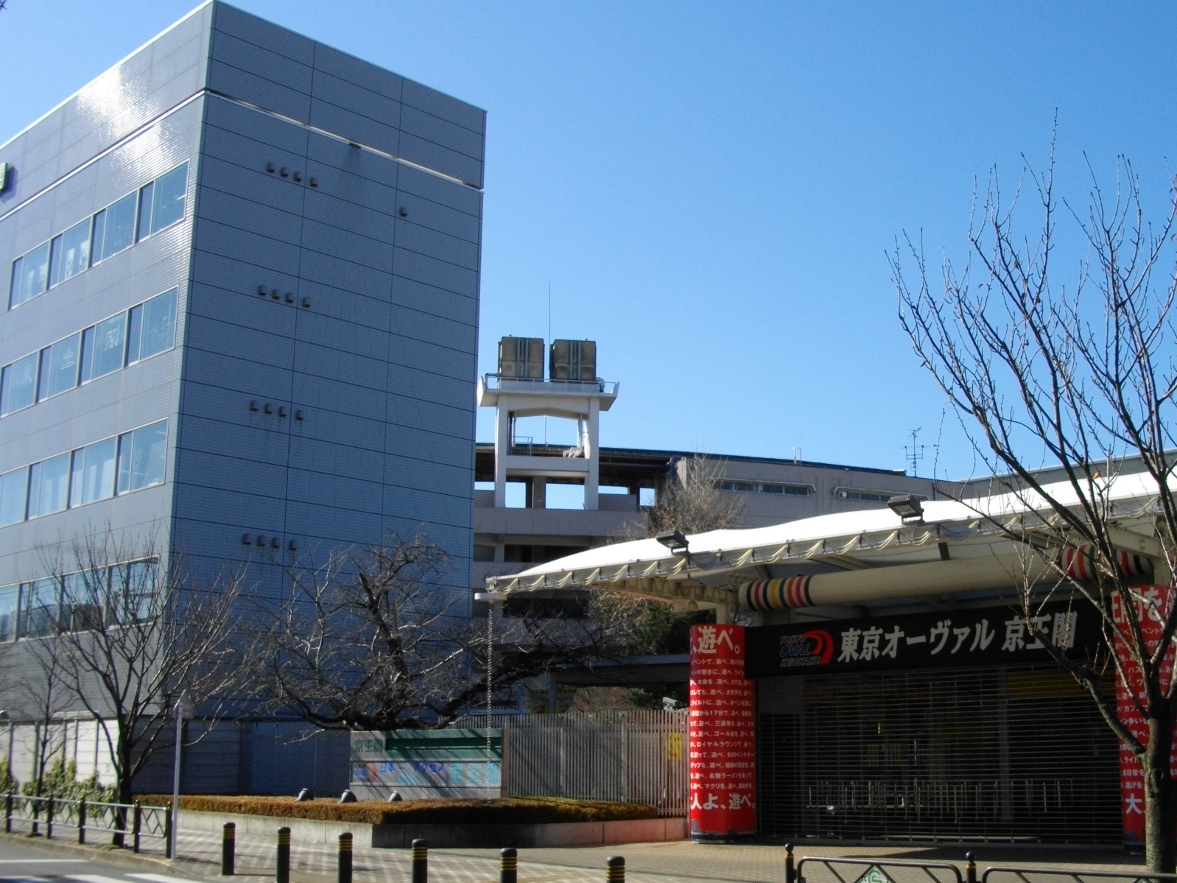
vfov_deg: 35.1
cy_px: 457
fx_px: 1394
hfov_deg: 45.6
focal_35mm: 41
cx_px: 679
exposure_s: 1/400
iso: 100
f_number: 5.5
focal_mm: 5.7
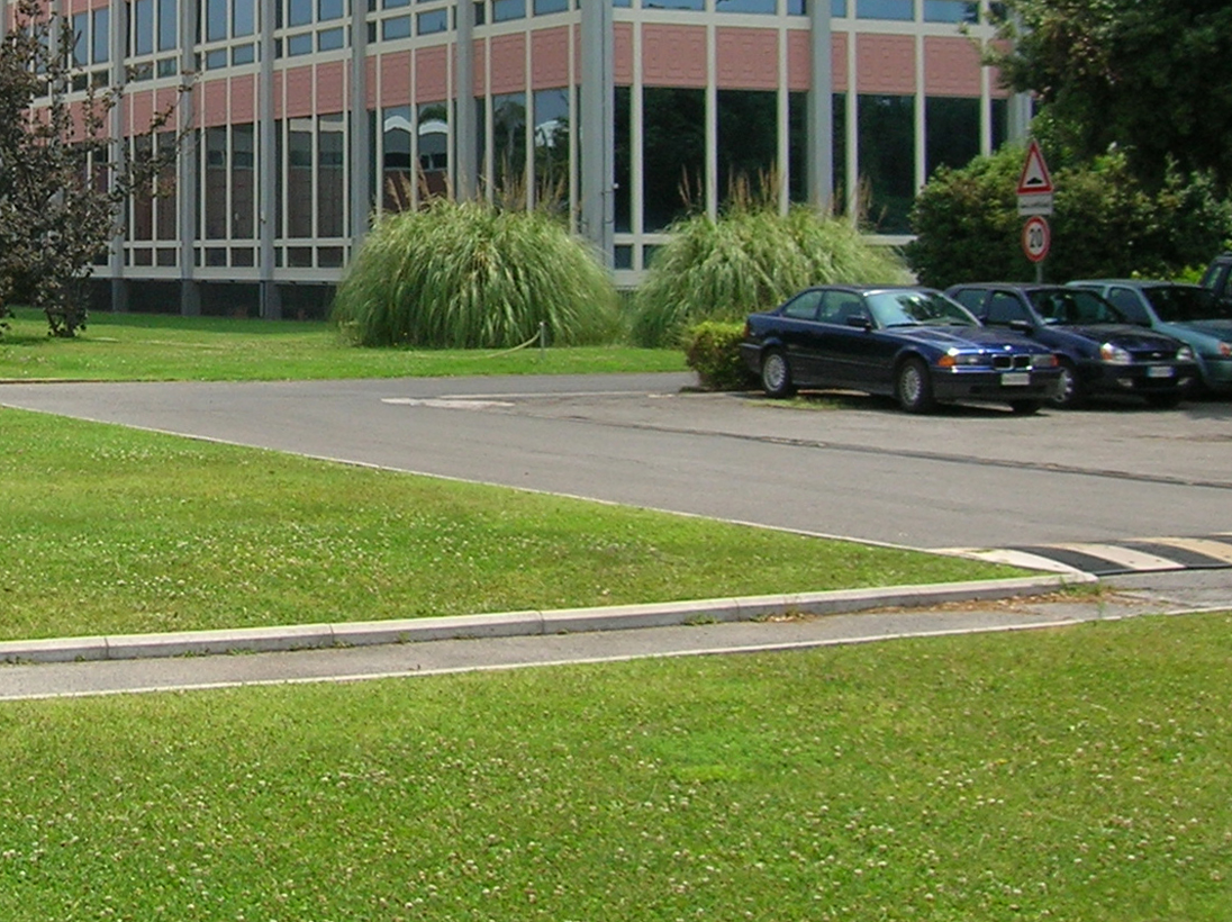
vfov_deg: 20.3
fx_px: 2525
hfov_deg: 26.5
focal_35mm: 71
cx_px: 116
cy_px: 94
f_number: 4.9
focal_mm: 5.7
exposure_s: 1/383
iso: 50
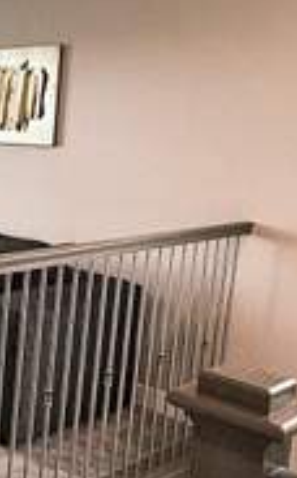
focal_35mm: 52
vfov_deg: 38.8
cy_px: 199
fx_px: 675
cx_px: -237
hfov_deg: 19.0
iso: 250
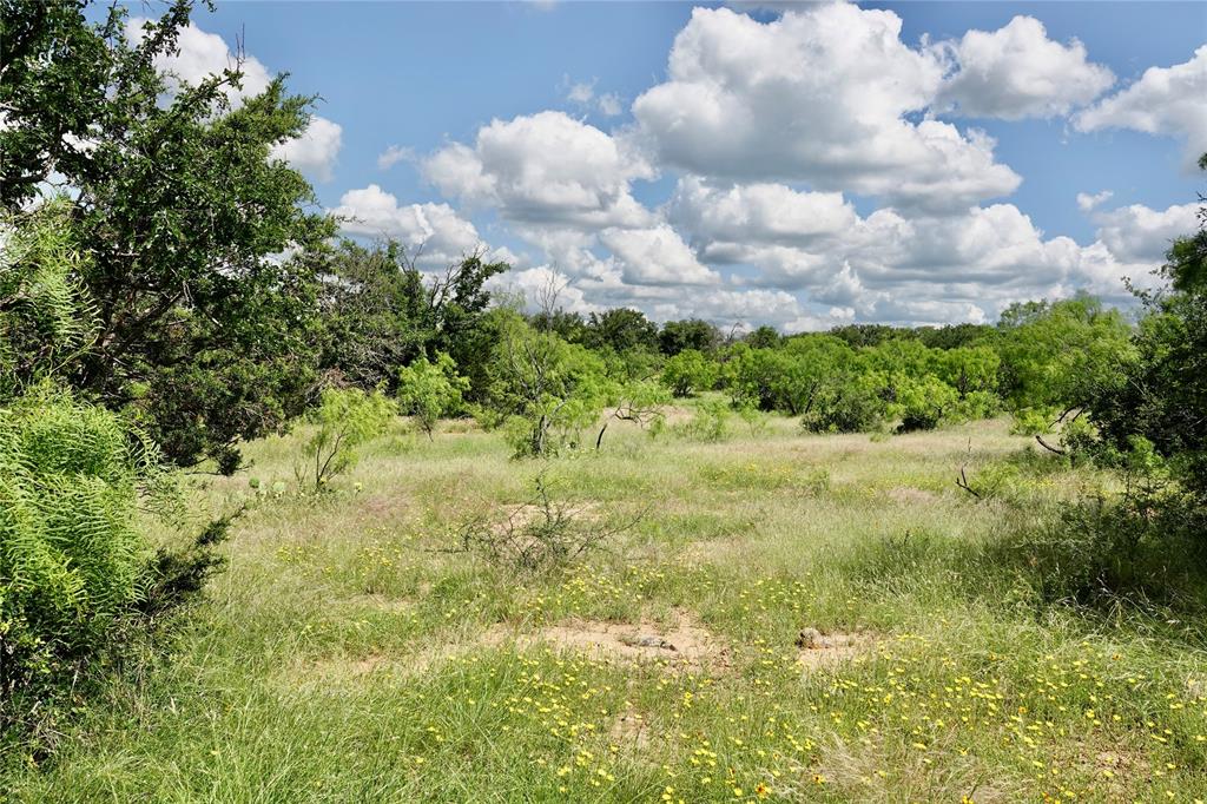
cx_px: 604
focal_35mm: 30
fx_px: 1005
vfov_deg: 43.6
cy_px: 402
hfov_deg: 61.9
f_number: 4
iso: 100
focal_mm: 11.03
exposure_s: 1/1000
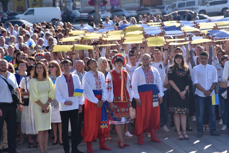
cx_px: 122
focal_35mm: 132
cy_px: 74
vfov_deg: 10.4
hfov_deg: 15.5
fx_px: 840
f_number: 6.3
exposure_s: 1/640
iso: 160
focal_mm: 120
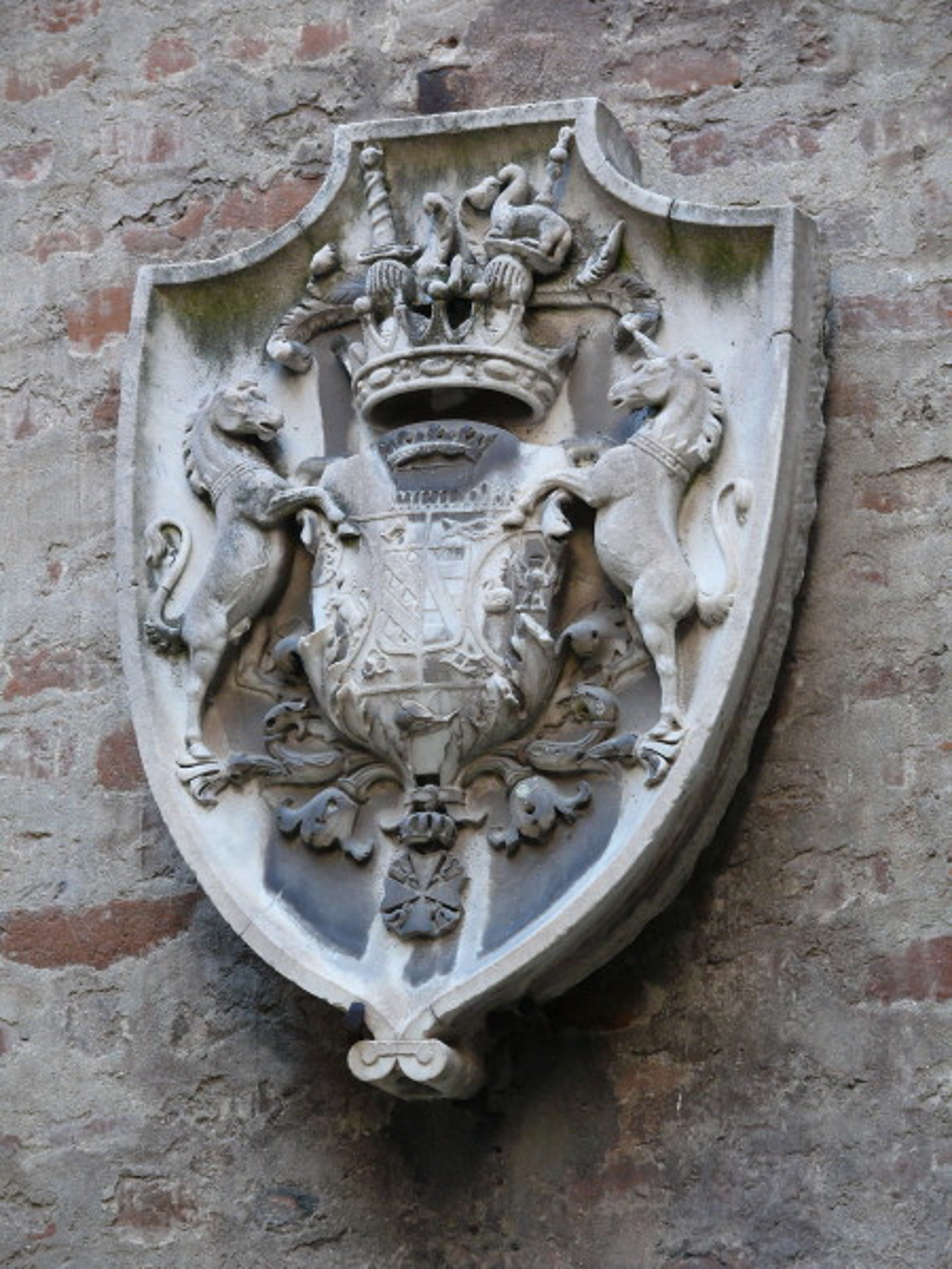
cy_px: 634
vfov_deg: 12.5
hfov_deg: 9.4
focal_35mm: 158
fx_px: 5794
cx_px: 476
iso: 200
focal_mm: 33.5
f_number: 3.6
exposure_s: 1/80
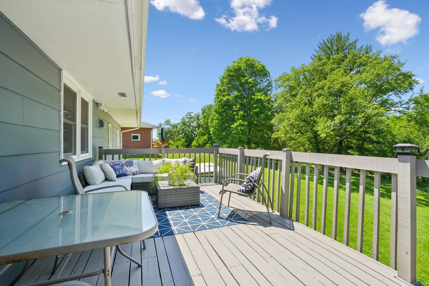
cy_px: 143
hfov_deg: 96.7
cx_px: 214
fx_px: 191
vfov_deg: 73.7
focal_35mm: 16
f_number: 22
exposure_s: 1/160
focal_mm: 16
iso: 800
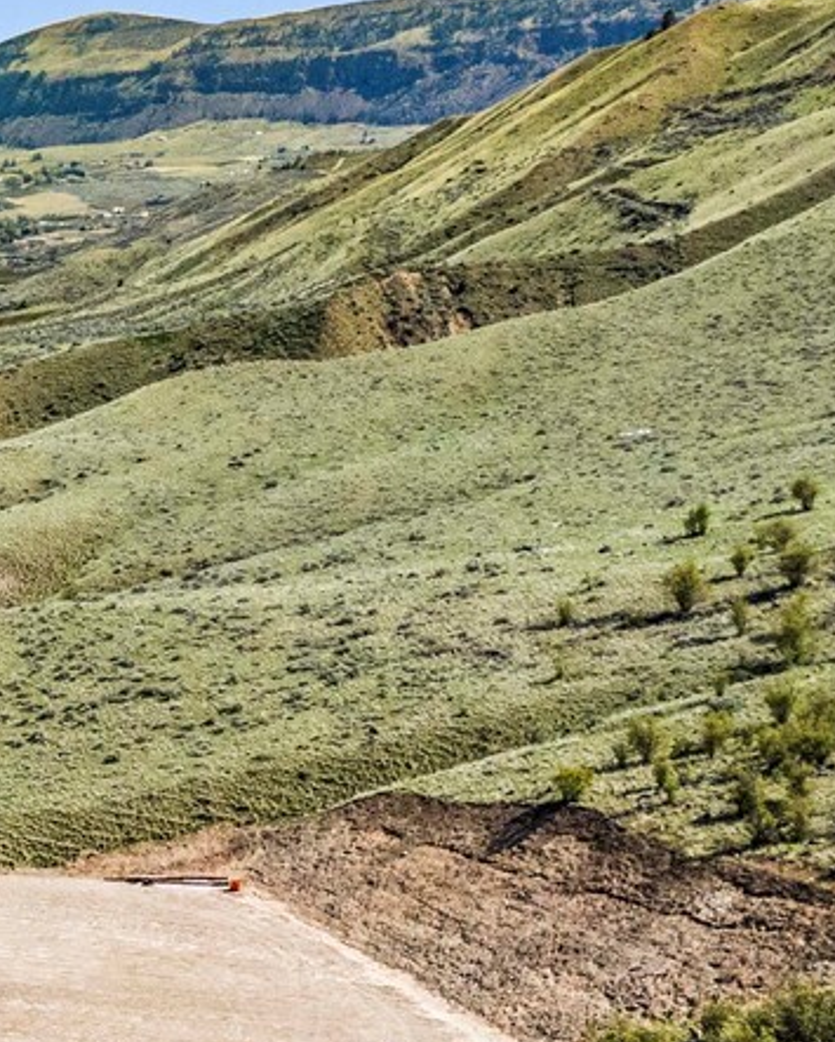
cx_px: -799
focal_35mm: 79
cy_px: 694
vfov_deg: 24.0
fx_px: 2438
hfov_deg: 15.7
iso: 100
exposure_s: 1/6000
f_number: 2.8
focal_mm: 8.38
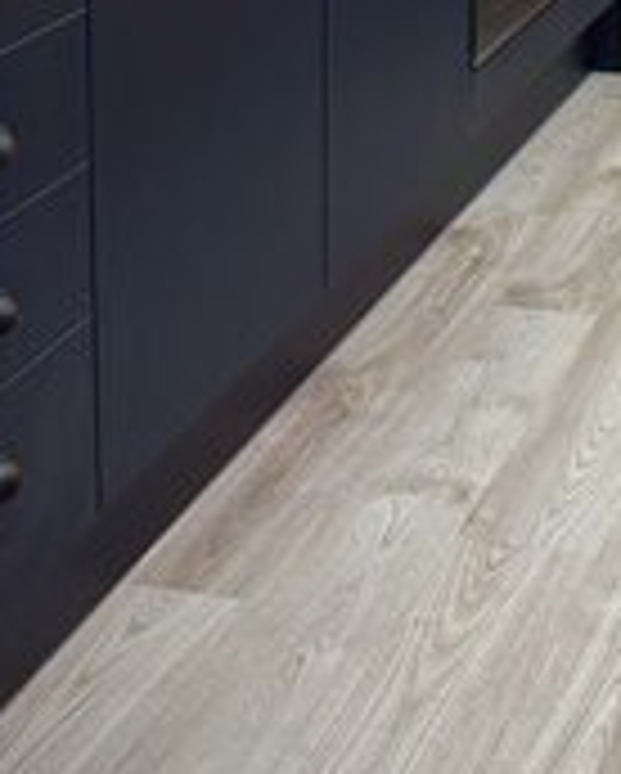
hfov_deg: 16.9
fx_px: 1995
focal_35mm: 87
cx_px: 742
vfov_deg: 19.8
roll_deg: -1.2
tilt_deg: -6.9
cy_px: -288
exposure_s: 1/50
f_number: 1.78
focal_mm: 6.76
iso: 160
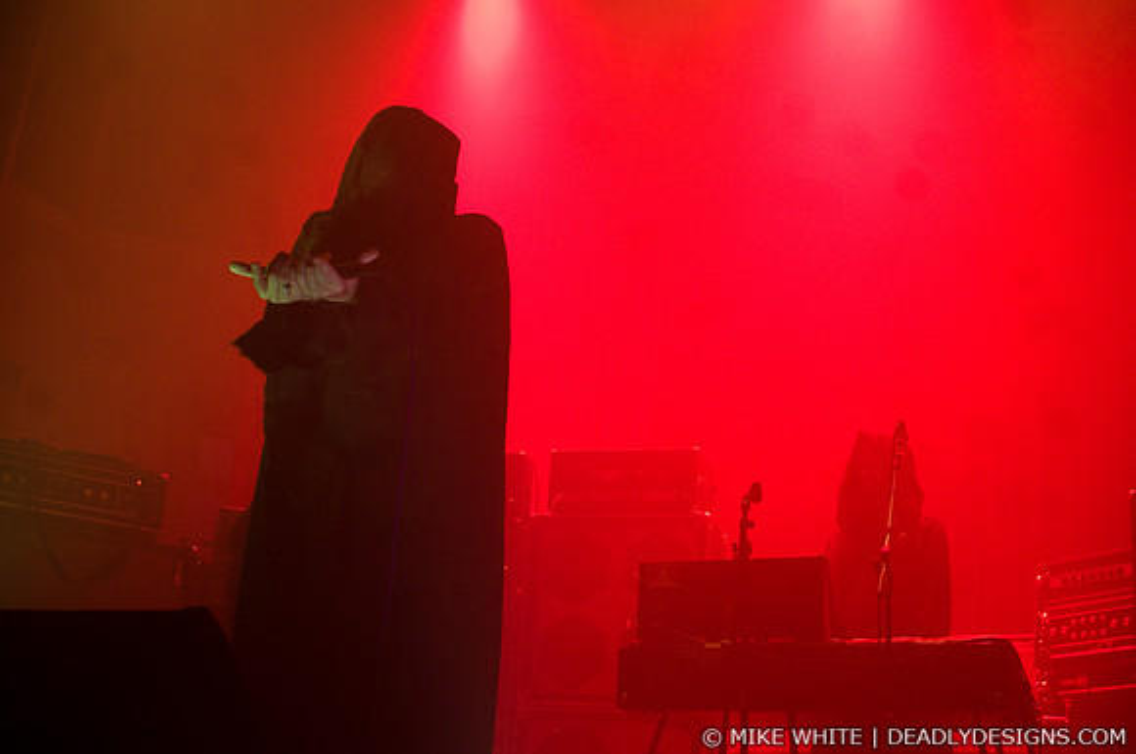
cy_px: 377
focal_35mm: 45
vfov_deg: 29.8
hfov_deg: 43.7
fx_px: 1418
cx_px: 568
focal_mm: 30
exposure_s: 1/5
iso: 1000
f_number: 4.5
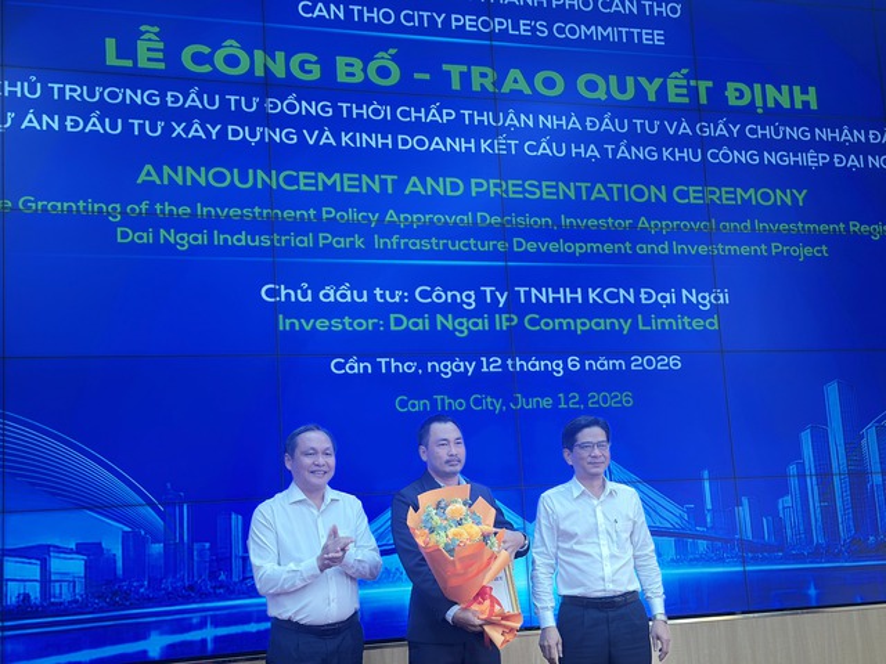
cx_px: 443
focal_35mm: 48
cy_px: 332
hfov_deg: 39.7
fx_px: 1229
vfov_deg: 30.3
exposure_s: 1/100
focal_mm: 6.86
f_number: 1.78
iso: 160
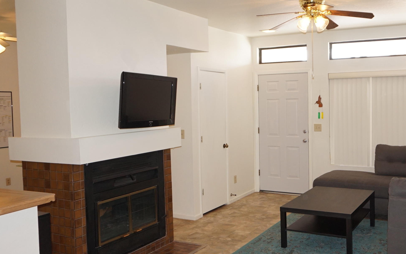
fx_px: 406
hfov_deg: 52.4
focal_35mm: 37
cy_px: 123
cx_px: 259
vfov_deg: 34.7
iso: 1000
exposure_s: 1/160
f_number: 4
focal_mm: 17
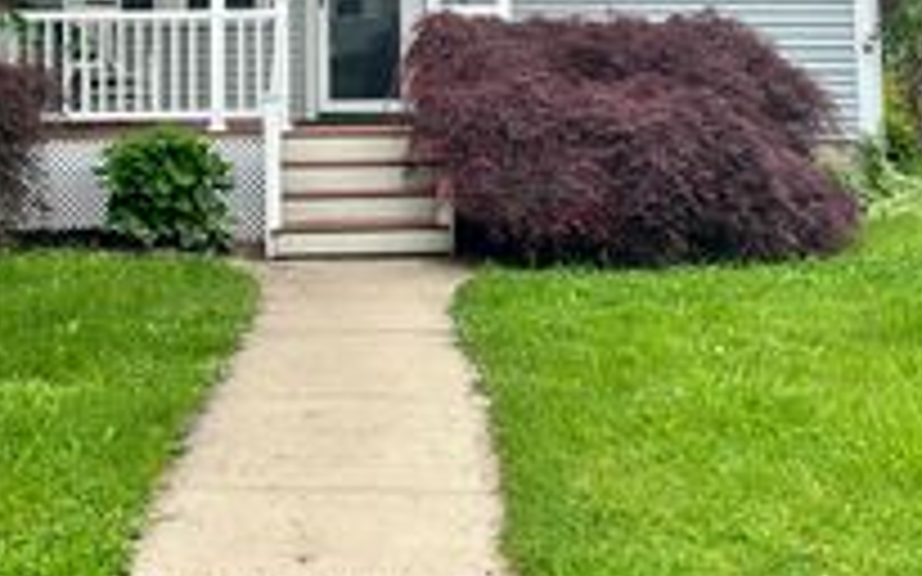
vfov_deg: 20.0
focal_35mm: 62
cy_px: -65
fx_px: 1557
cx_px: 351
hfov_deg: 32.8
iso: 80
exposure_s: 1/1198
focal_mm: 6.86
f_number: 1.78
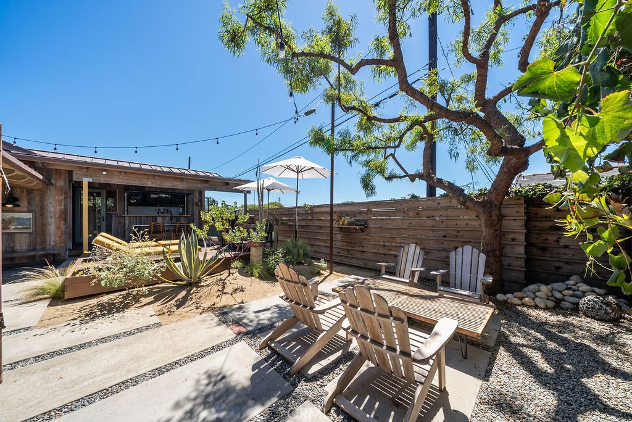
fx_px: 211
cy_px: 211
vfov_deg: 90.1
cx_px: 316
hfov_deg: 112.6
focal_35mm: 12
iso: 80
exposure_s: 1/30
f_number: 10
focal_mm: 12
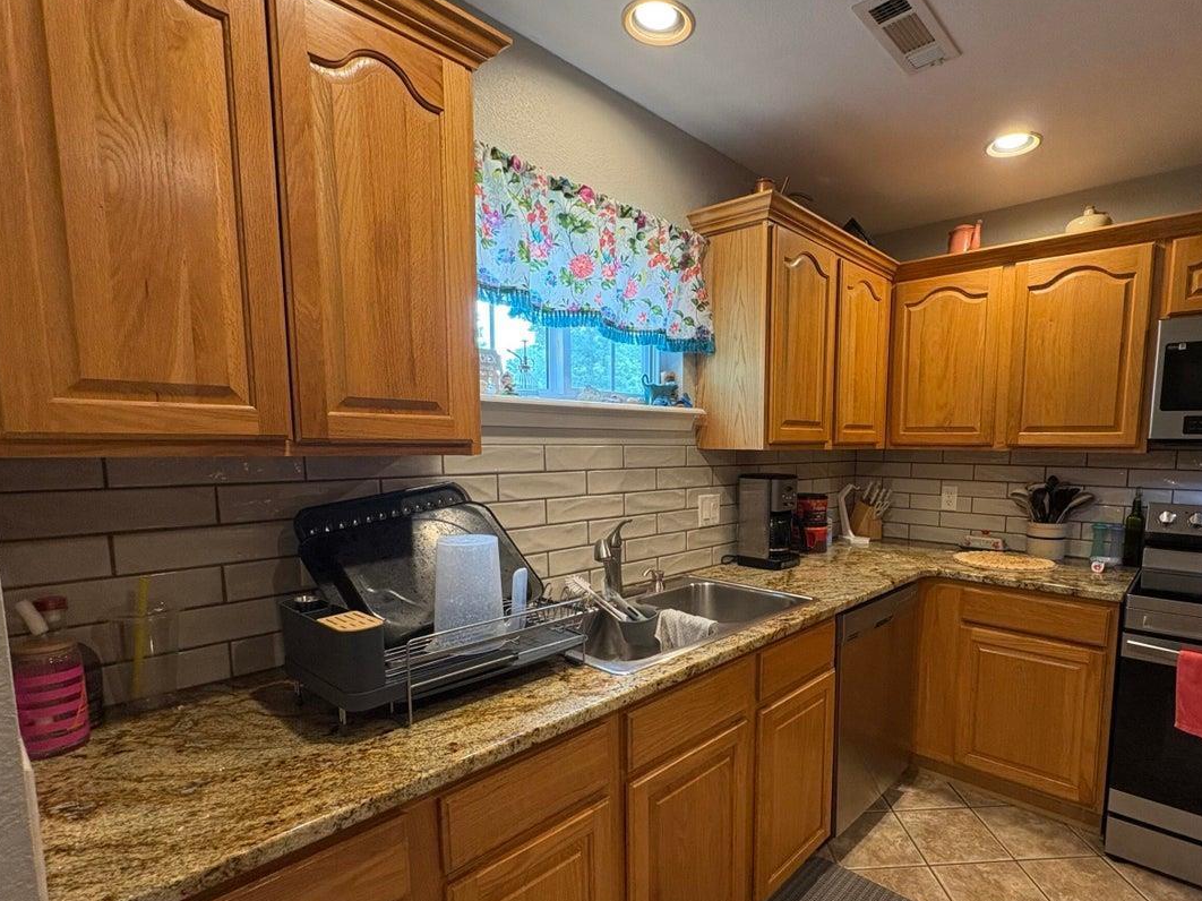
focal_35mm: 18
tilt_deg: -5.6
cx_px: 712
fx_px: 625
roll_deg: +0.3
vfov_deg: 71.2
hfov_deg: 86.8
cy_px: 510
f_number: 2.2
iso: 320
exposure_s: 1/120
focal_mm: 2.22
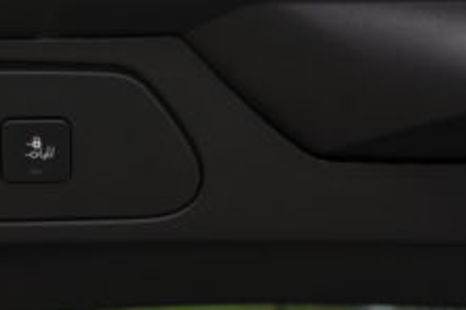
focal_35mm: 114
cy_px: 144
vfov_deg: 12.0
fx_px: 1475
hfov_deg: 16.9
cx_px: -135
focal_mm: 28
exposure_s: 1/250
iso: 200
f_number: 8
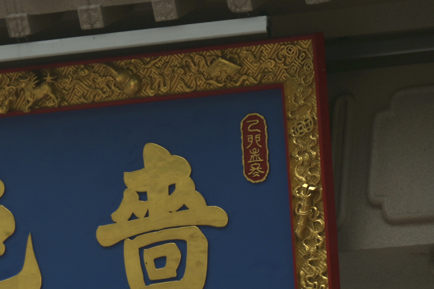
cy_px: 316
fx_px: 4037
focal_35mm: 335
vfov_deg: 4.1
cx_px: -11
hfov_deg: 6.1
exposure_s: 1/200
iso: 100
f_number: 6.3
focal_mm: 150
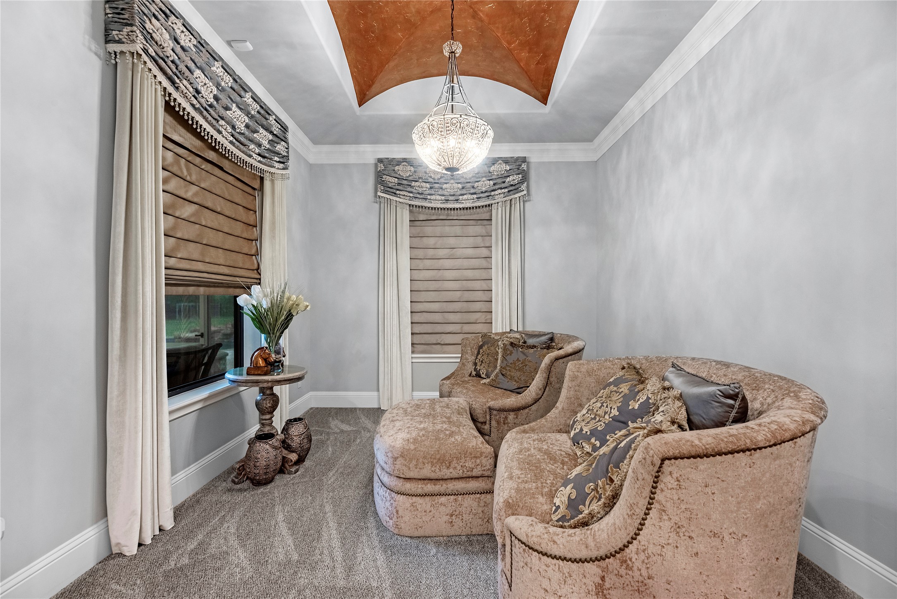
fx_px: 349
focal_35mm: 14
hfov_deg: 104.2
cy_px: 300
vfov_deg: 81.2
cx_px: 448
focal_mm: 14
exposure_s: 1/10
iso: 250
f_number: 9
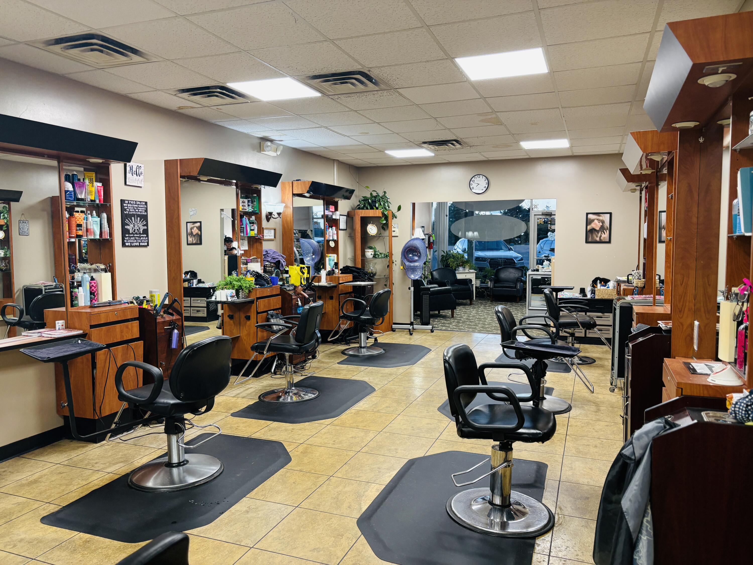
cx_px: 376
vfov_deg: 53.1
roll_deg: +0.2
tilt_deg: -4.6
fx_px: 566
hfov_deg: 67.3
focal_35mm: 26
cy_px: 282
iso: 160
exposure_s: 1/60
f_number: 1.6
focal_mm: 5.96
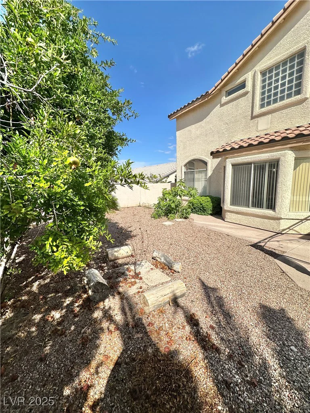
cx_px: 155
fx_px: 167
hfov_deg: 85.7
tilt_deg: -8.1
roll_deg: +0.5
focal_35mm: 14
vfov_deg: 102.1
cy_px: 206
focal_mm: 2.22
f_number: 2.2
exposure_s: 1/3610
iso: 50
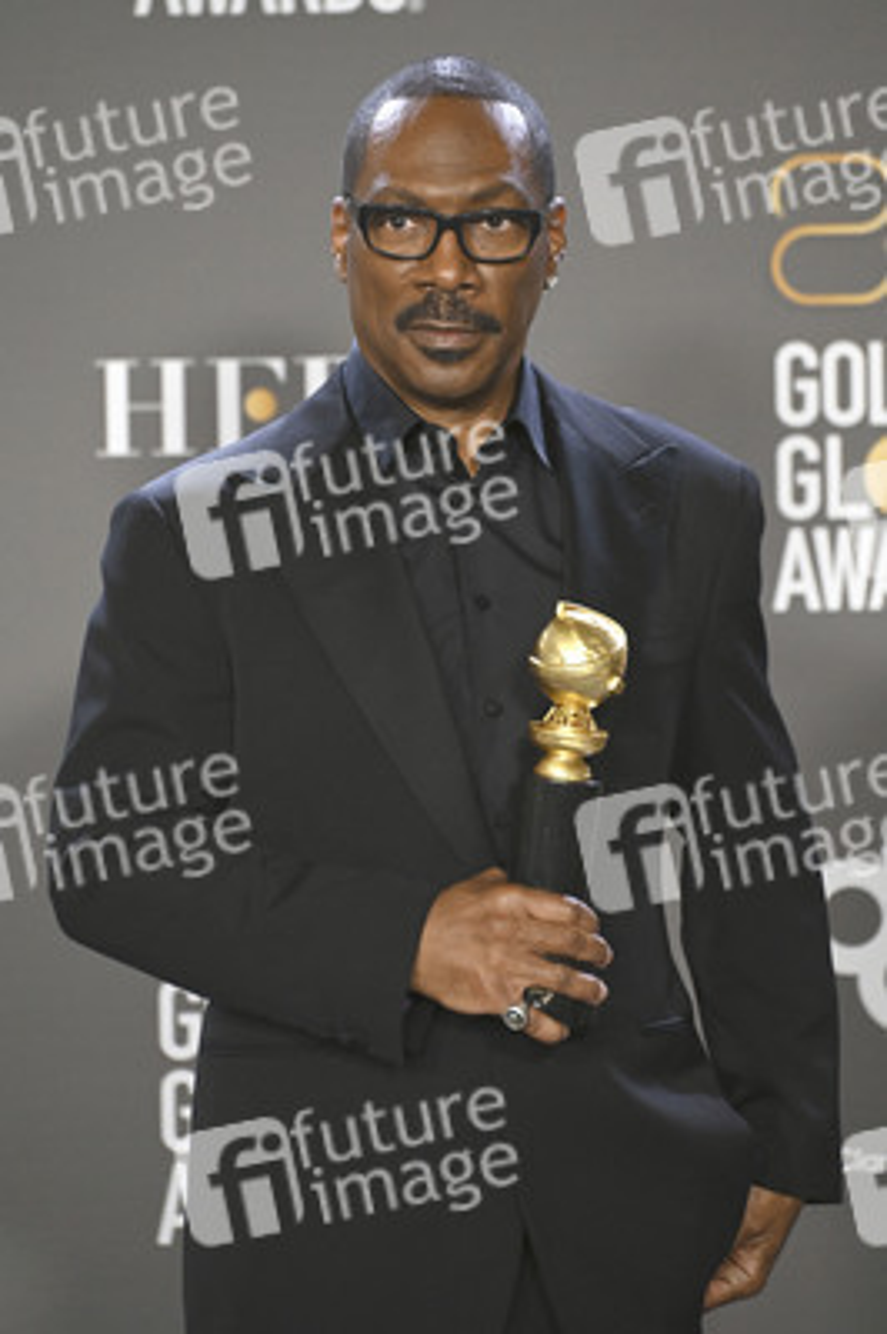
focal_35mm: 185
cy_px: 667
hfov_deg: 7.4
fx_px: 6849
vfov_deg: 11.1
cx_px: 444
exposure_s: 1/500
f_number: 5.6
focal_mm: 185
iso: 6400
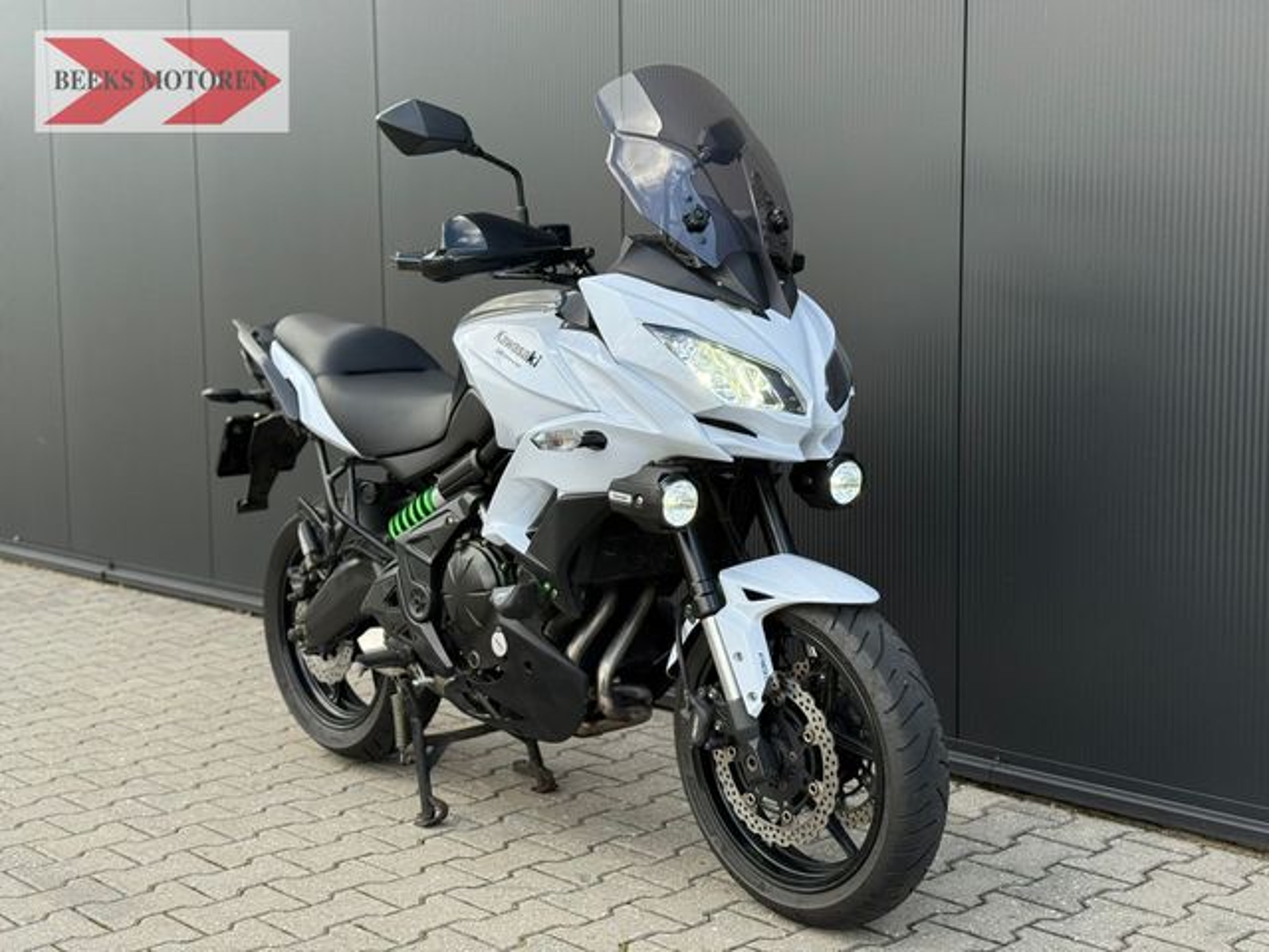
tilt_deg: -5.7
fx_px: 1760
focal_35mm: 48
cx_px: 634
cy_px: 476
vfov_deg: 30.3
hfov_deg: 39.7
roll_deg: +0.5
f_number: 1.78
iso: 64
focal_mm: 6.76
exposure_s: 1/975
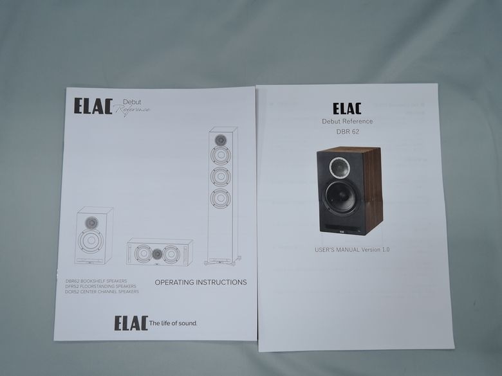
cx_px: 251
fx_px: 450
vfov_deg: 45.4
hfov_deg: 58.4
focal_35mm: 31
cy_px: 188
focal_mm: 6.6
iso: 80
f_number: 2.8
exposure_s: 1/100
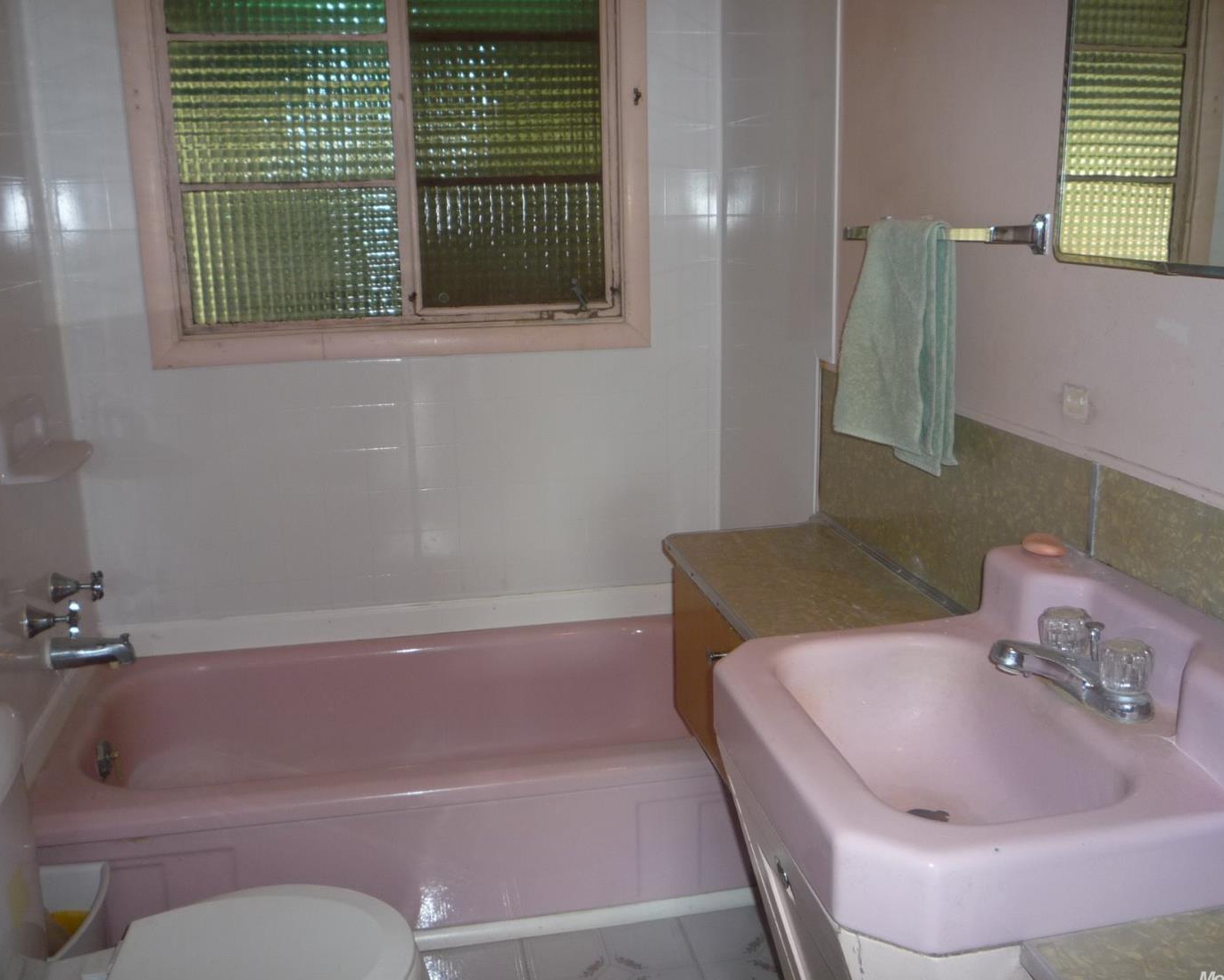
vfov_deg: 45.8
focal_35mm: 32
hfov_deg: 55.7
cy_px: 487
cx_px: 618
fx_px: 1159
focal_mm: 5.2
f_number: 3.3
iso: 100
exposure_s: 1/30
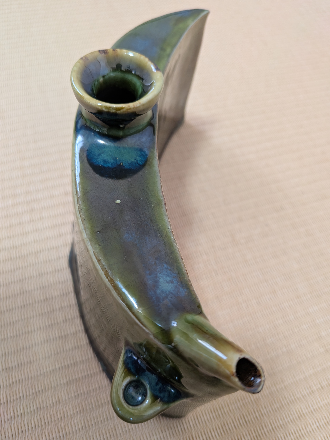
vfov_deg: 71.6
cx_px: 165
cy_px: 220
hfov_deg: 56.8
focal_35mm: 24
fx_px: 305
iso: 52
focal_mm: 4.53
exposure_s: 1/24
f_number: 1.7
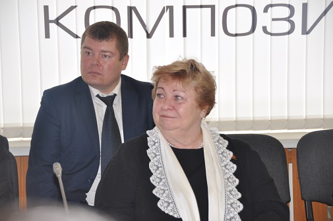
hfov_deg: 15.2
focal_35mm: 135
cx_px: 166
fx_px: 1247
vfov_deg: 10.1
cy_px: 110
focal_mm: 90
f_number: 5.3
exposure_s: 1/125
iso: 450
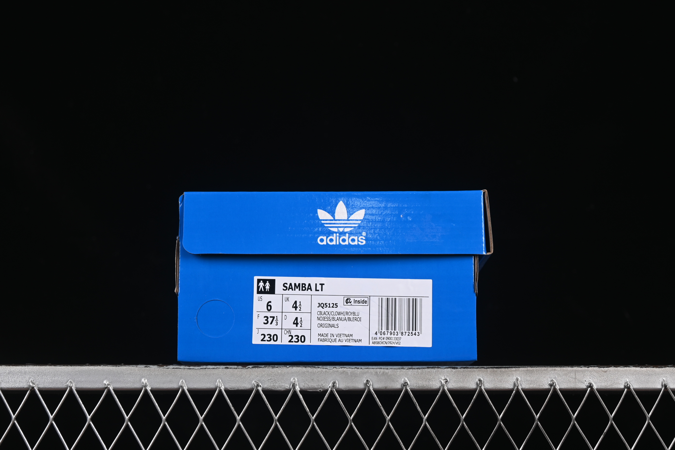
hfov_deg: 27.0
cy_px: 225
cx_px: 338
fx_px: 1406
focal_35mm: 75
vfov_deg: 18.2
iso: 160
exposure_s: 1/60
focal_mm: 50
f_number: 8
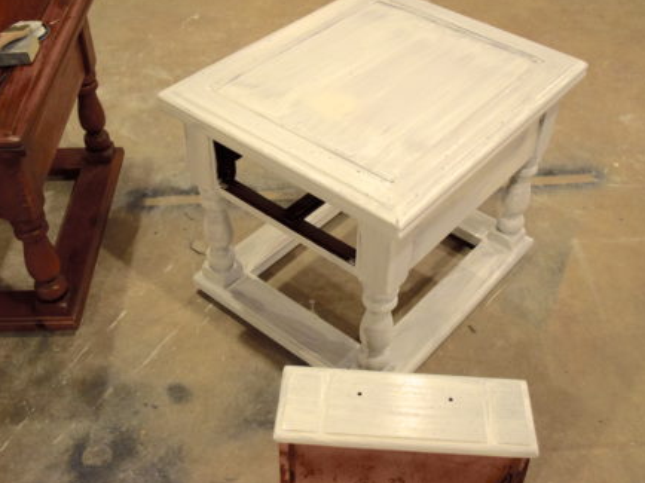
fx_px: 774
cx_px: 336
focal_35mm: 42
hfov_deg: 45.2
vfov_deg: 34.7
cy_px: 240
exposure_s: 1/80
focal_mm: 25
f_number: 4
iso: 3200
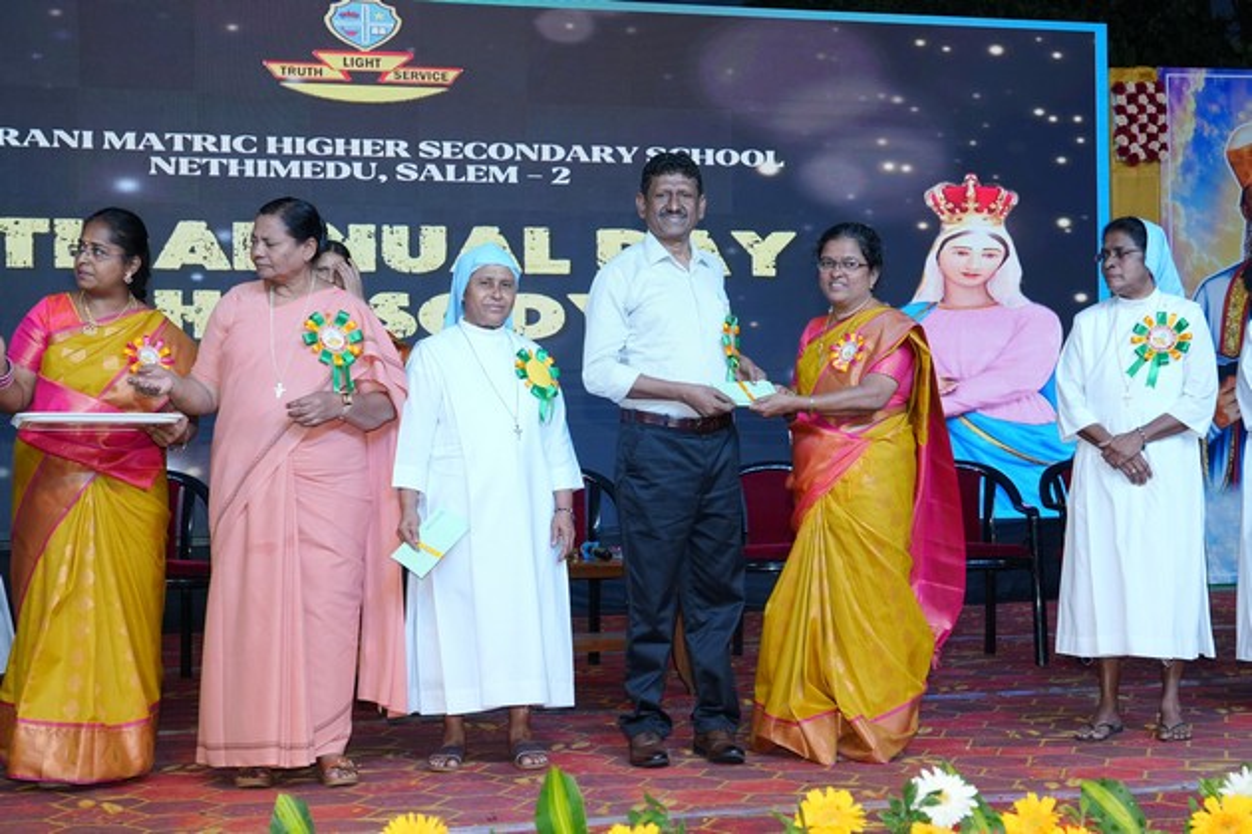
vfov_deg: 26.5
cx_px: 626
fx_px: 1774
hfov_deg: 38.9
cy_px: 417
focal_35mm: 51
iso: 1000
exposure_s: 1/160
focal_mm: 51
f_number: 8
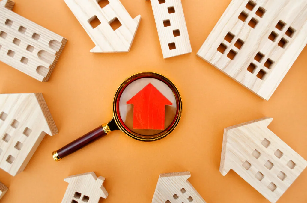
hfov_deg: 53.2
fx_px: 306
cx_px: 154
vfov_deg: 36.7
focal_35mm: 36
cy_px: 102
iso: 100
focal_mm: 24
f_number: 5.6
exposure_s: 1/100
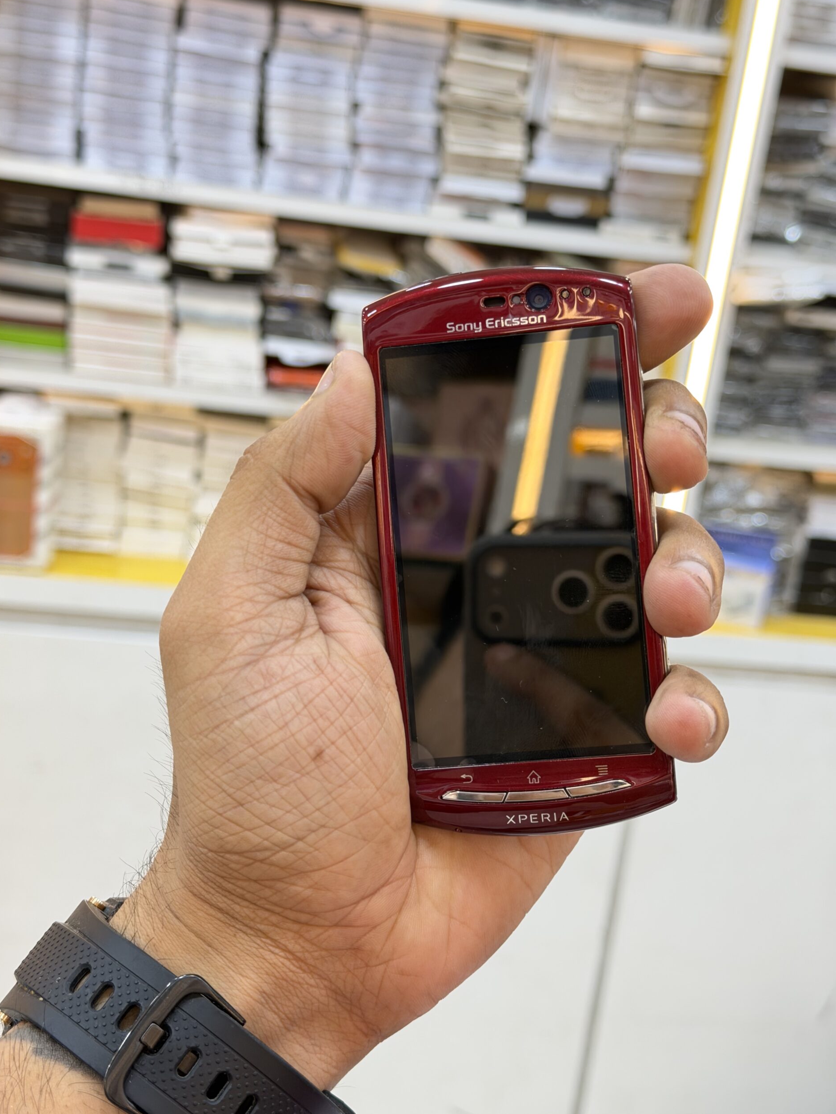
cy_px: 548
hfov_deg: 29.7
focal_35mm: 49
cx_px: 417
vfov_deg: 38.9
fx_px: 1578
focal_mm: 6.76
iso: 100
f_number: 1.78
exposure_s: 1/100
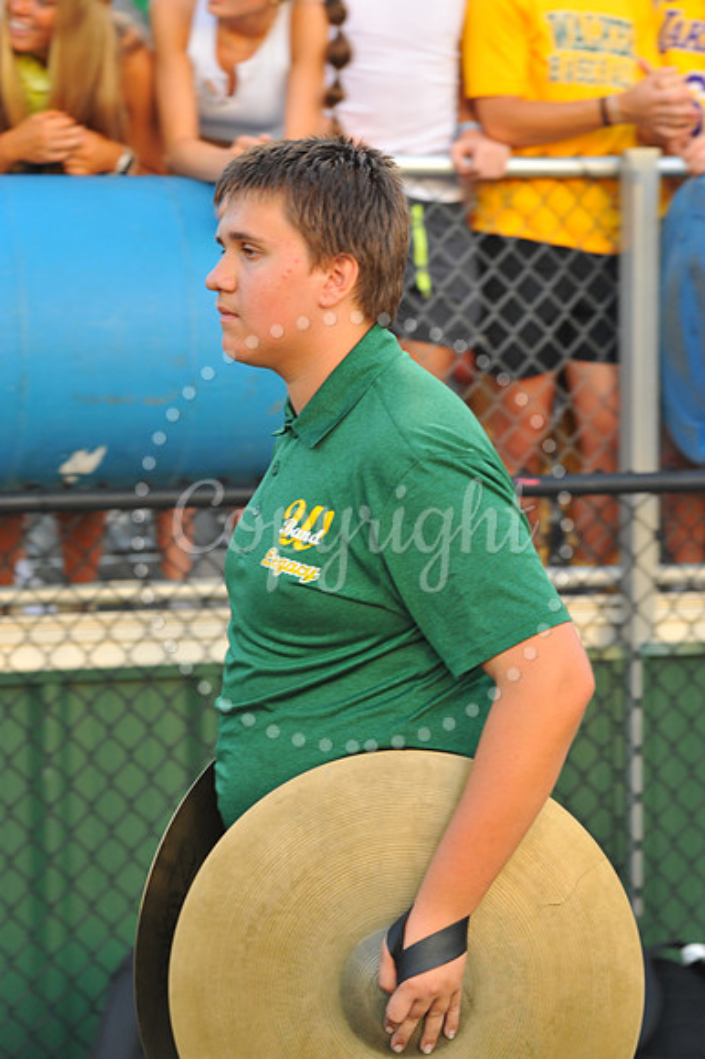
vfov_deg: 18.3
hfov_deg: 12.2
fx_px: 3294
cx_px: 352
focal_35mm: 112
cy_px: 530
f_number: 6.3
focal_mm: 112
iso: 1000
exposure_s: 1/100
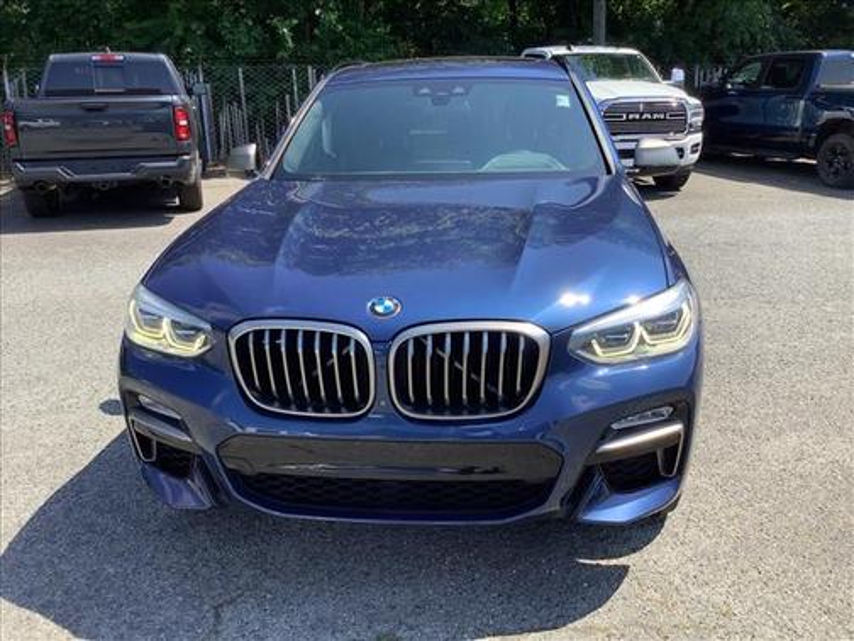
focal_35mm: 31
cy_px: 320
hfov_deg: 58.4
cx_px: 427
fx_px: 765
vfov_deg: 45.4
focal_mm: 3.3
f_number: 2.4
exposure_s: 1/512
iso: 25
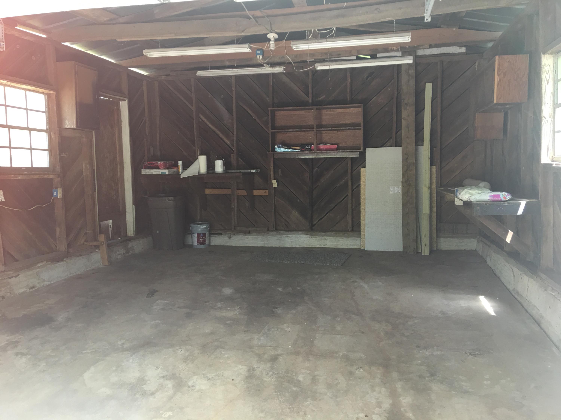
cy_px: 210
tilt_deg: -3.2
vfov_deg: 48.2
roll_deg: +1.0
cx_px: 280
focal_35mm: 29
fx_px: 470
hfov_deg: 61.7
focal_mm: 4.15
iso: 32
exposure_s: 1/15
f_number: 2.2
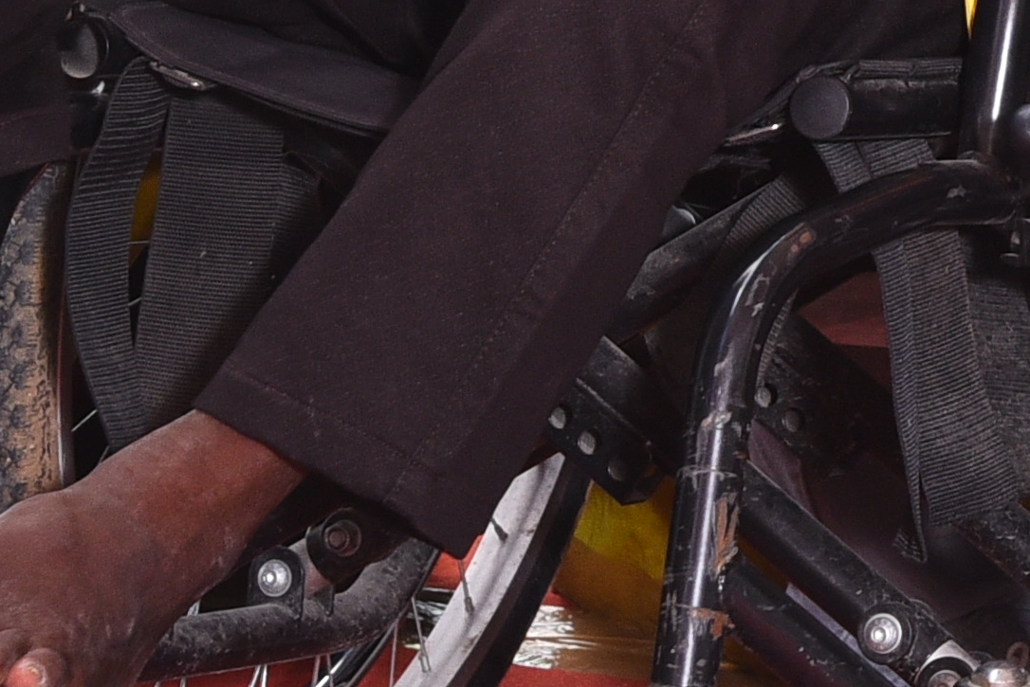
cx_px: 2065
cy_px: -1203
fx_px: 7613
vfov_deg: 5.0
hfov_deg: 7.4
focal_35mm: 266
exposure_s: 1/125
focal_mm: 48
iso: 800
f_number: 8
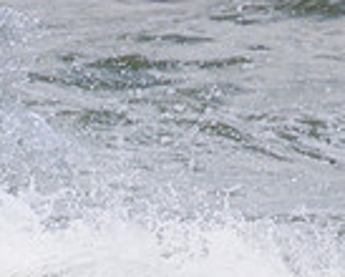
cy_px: 412
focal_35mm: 3168
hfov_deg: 0.6
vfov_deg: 0.5
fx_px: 32394
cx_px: -48
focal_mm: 800
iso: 800
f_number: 11
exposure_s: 1/2000
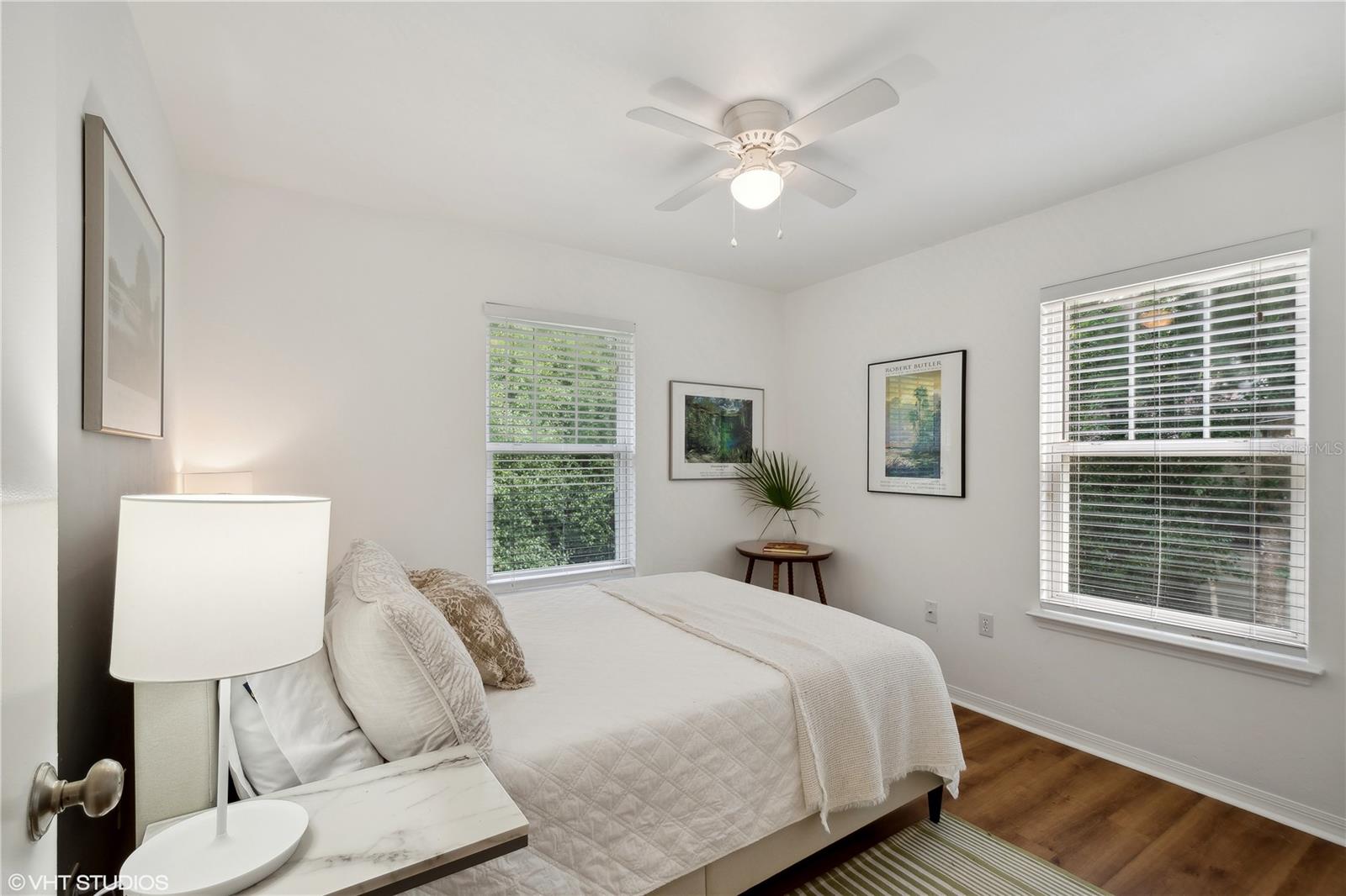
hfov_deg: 100.4
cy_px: 448
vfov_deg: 77.3
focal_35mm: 15
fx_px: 561
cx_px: 673
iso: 200
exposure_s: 1/15
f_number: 8
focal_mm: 10
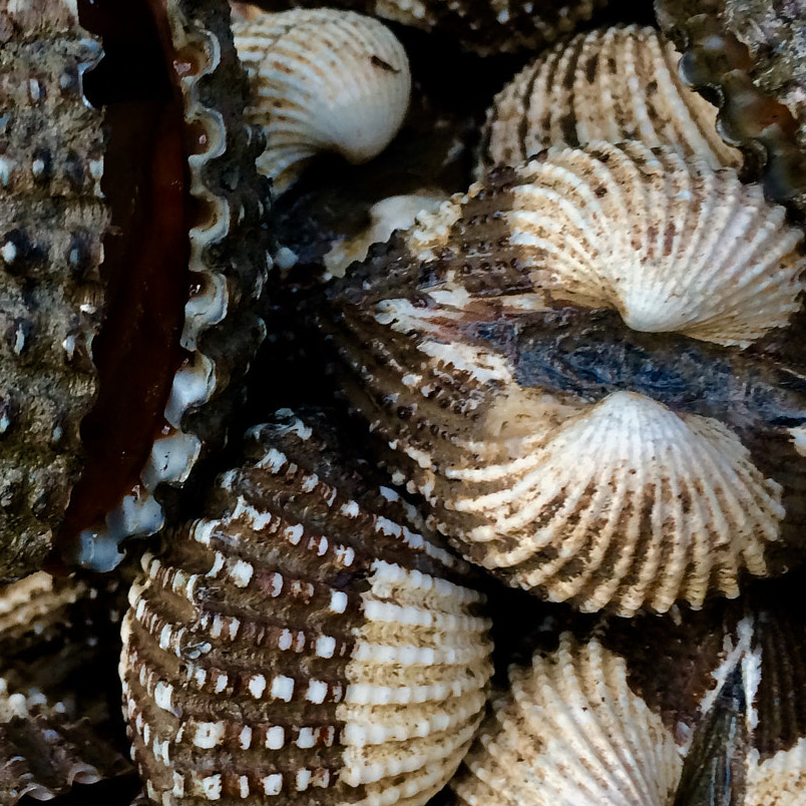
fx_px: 1343
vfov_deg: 33.2
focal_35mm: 51
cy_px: 291
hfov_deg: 32.7
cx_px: 187
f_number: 2.2
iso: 40
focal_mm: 4.15
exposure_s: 1/33
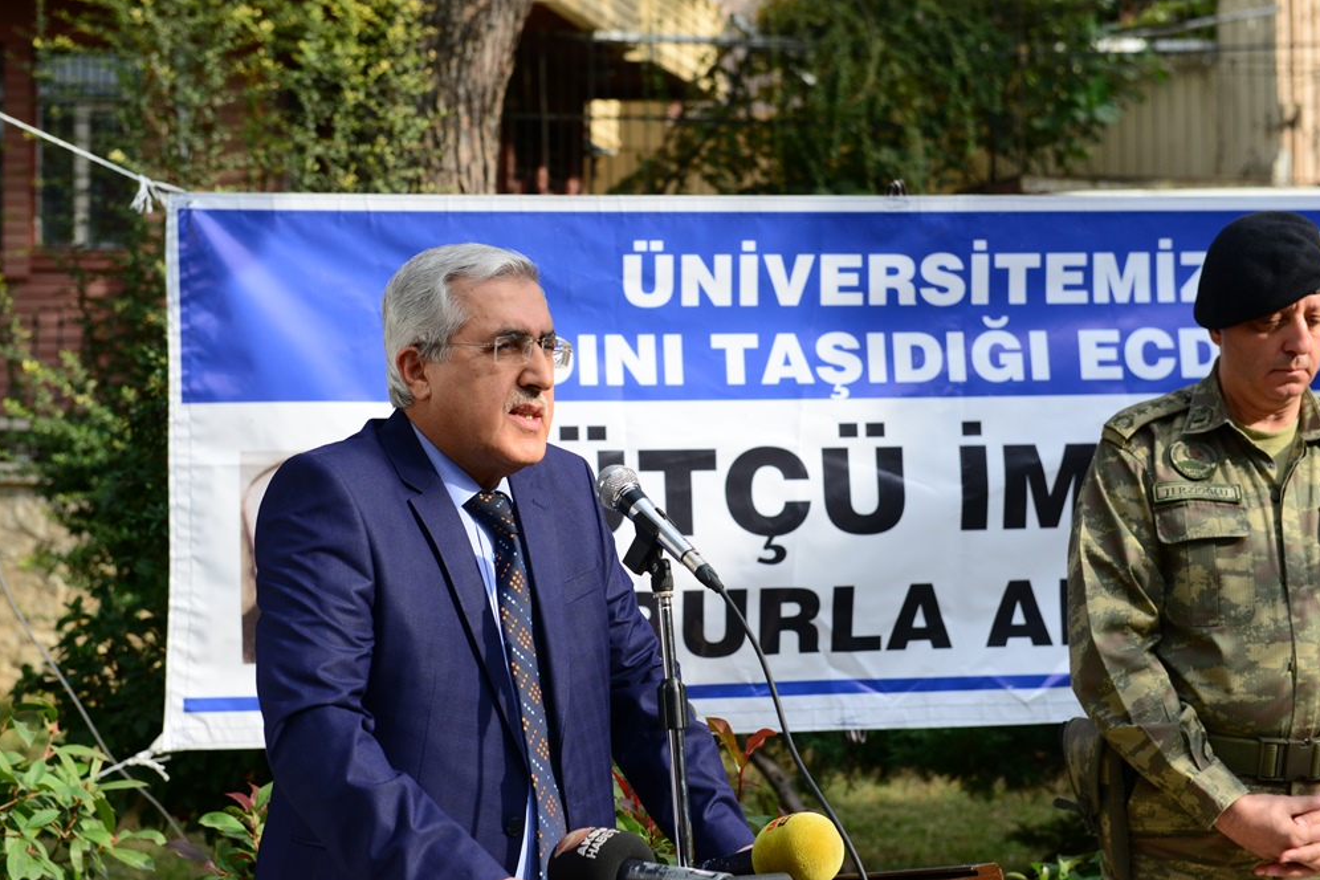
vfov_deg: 18.9
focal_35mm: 72
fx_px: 2640
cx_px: 649
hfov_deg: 28.1
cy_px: 442
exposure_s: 1/1600
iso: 800
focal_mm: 70
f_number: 5.6
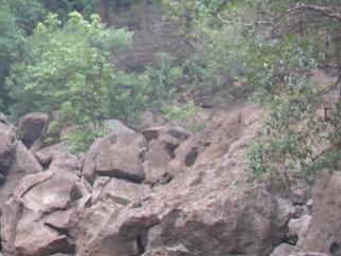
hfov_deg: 16.5
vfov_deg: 13.1
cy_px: 34
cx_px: -120
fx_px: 1103
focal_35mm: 112
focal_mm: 8.9
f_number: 2.8
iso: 50
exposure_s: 1/22
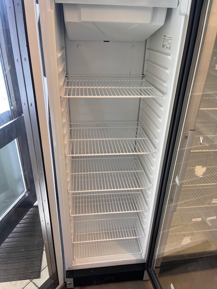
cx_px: 108
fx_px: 217
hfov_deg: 53.1
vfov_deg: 67.3
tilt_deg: -27.4
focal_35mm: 26
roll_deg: -1.4
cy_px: 144
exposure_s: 1/100
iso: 100
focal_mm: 5.1
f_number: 1.6
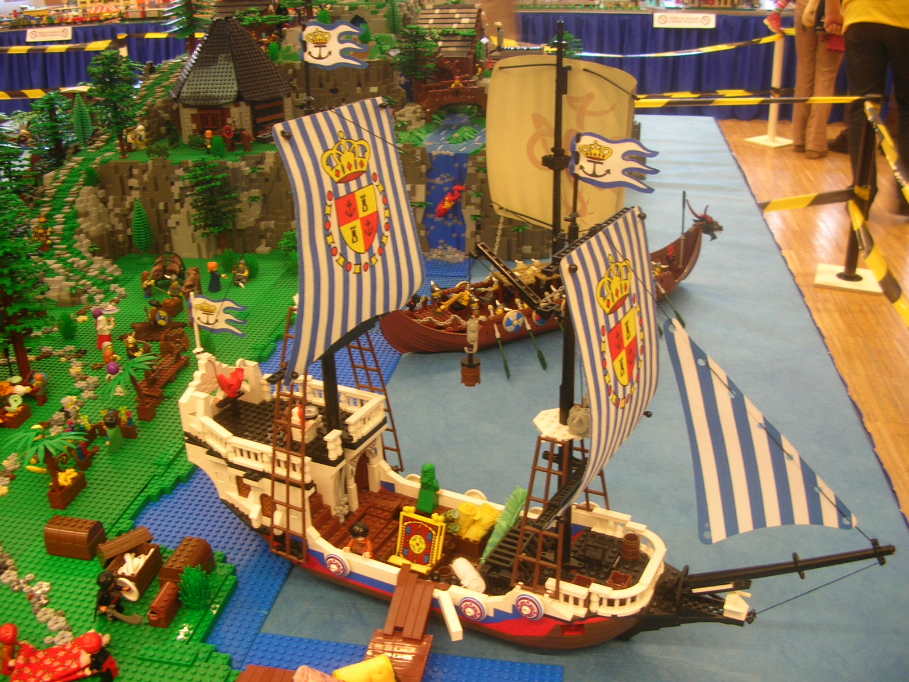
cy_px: 341
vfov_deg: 40.7
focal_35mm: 35
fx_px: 919
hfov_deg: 52.6
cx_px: 454
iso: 50
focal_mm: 5.8
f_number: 2.8
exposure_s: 1/9.6
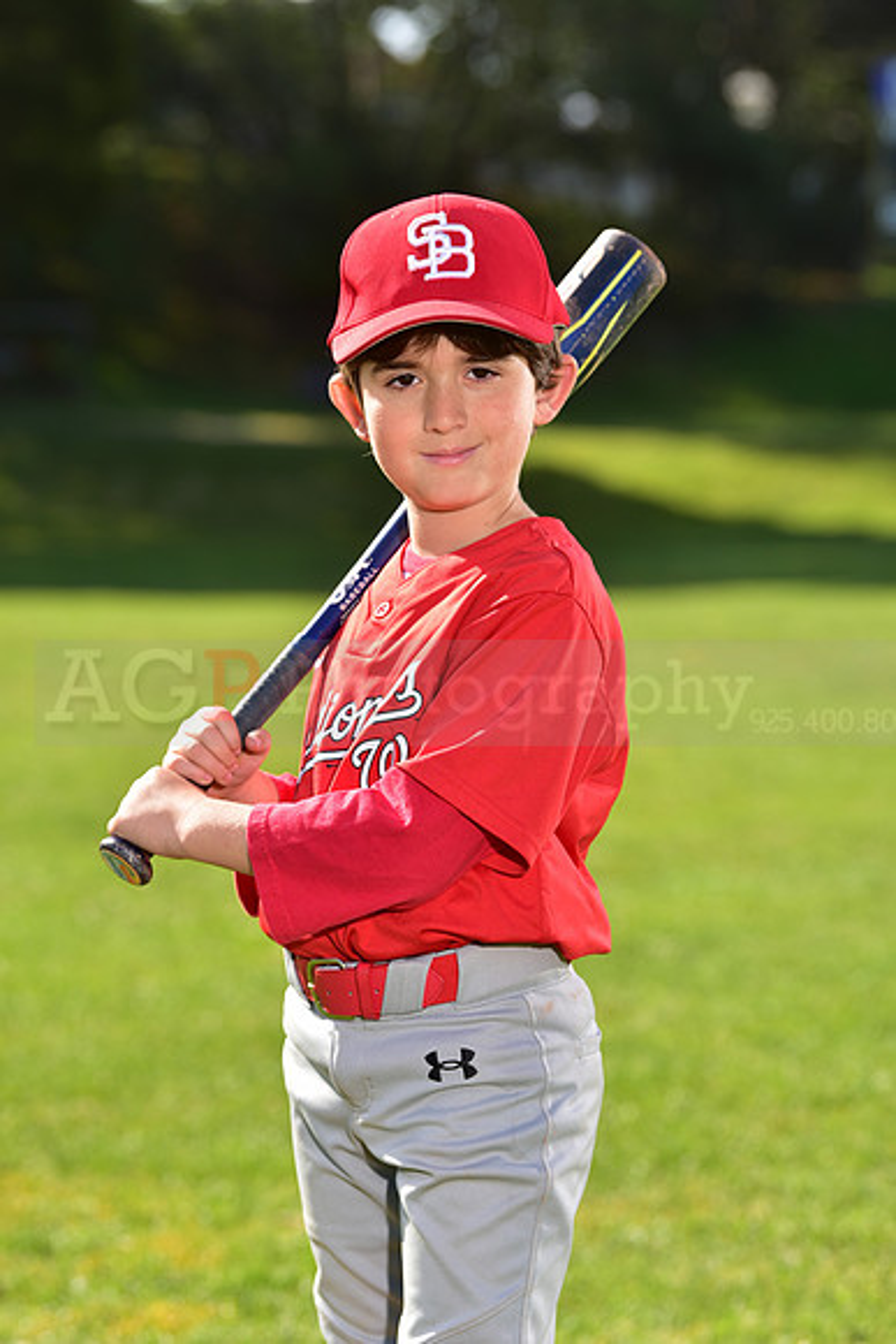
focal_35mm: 130
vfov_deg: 15.8
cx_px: 448
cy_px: 672
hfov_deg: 10.6
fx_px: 4850
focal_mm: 130
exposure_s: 1/250
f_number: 5
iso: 80
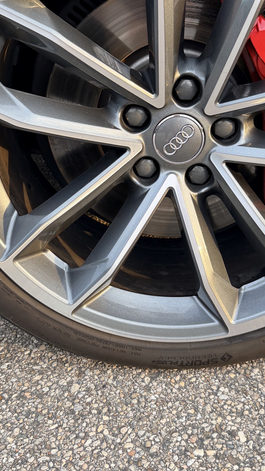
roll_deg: +1.2
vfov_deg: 48.2
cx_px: 155
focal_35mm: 42
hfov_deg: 28.3
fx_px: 525
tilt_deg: -25.3
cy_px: 198
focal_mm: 6.76
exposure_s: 1/121
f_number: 1.78
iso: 125
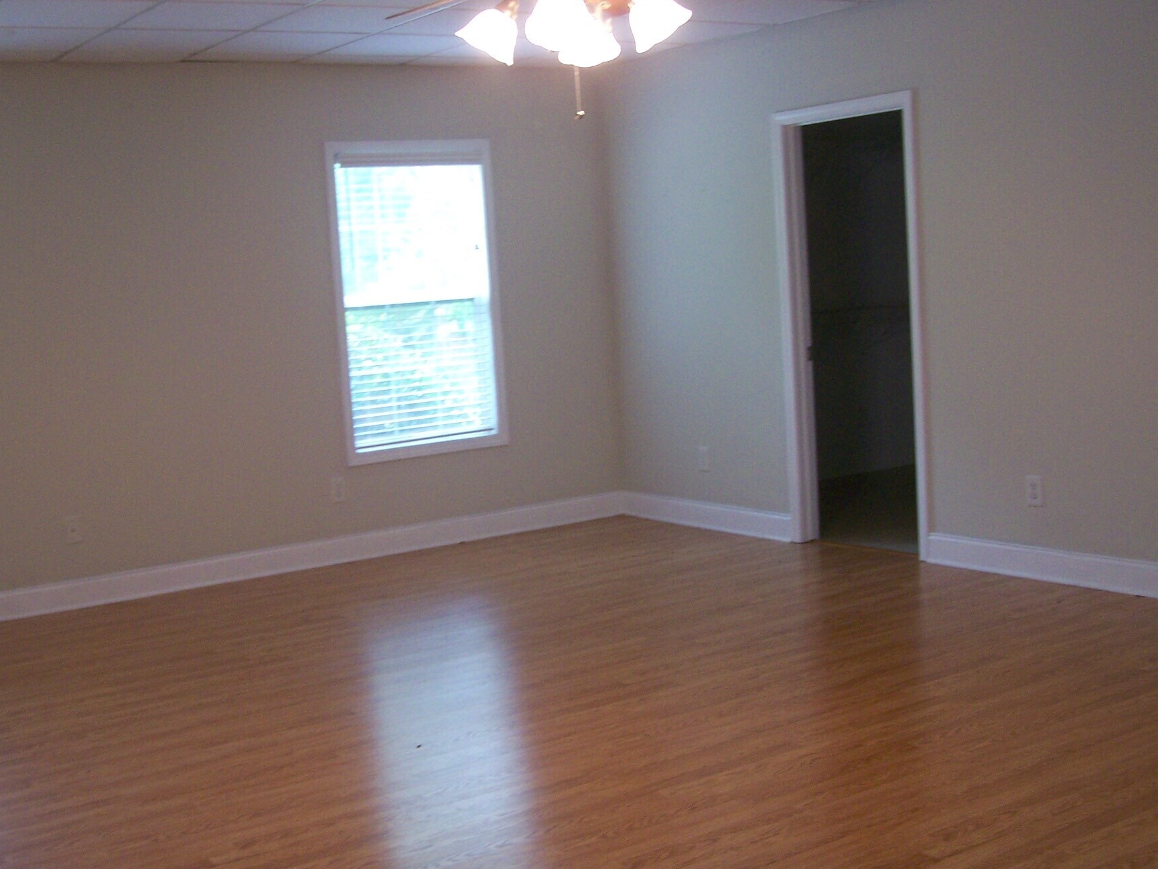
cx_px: 478
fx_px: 1505
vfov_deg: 32.2
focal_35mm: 45
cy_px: 435
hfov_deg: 41.9
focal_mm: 6.3
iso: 160
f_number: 2.8
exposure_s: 1/20
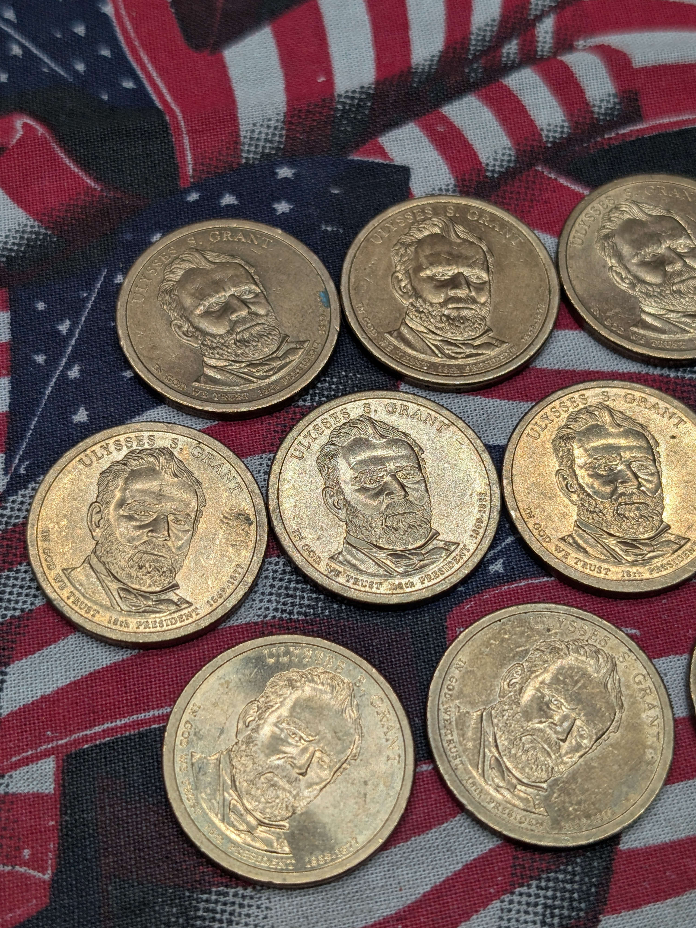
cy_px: 467
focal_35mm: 50
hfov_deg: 29.1
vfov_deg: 38.2
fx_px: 1340
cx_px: 355
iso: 19
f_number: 1.68
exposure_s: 1/130
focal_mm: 6.9
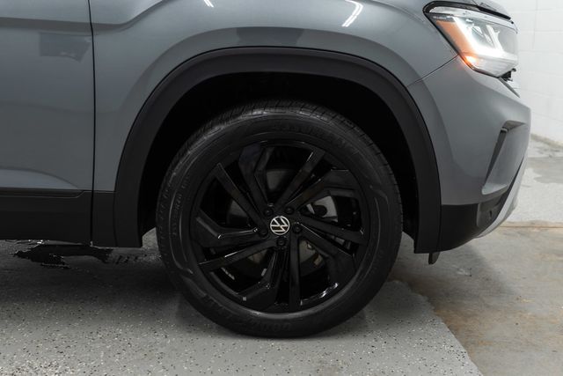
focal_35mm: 42
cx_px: 282
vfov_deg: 31.9
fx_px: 657
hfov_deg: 46.4
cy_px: 188
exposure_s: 1/40
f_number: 3.2
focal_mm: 28
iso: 250
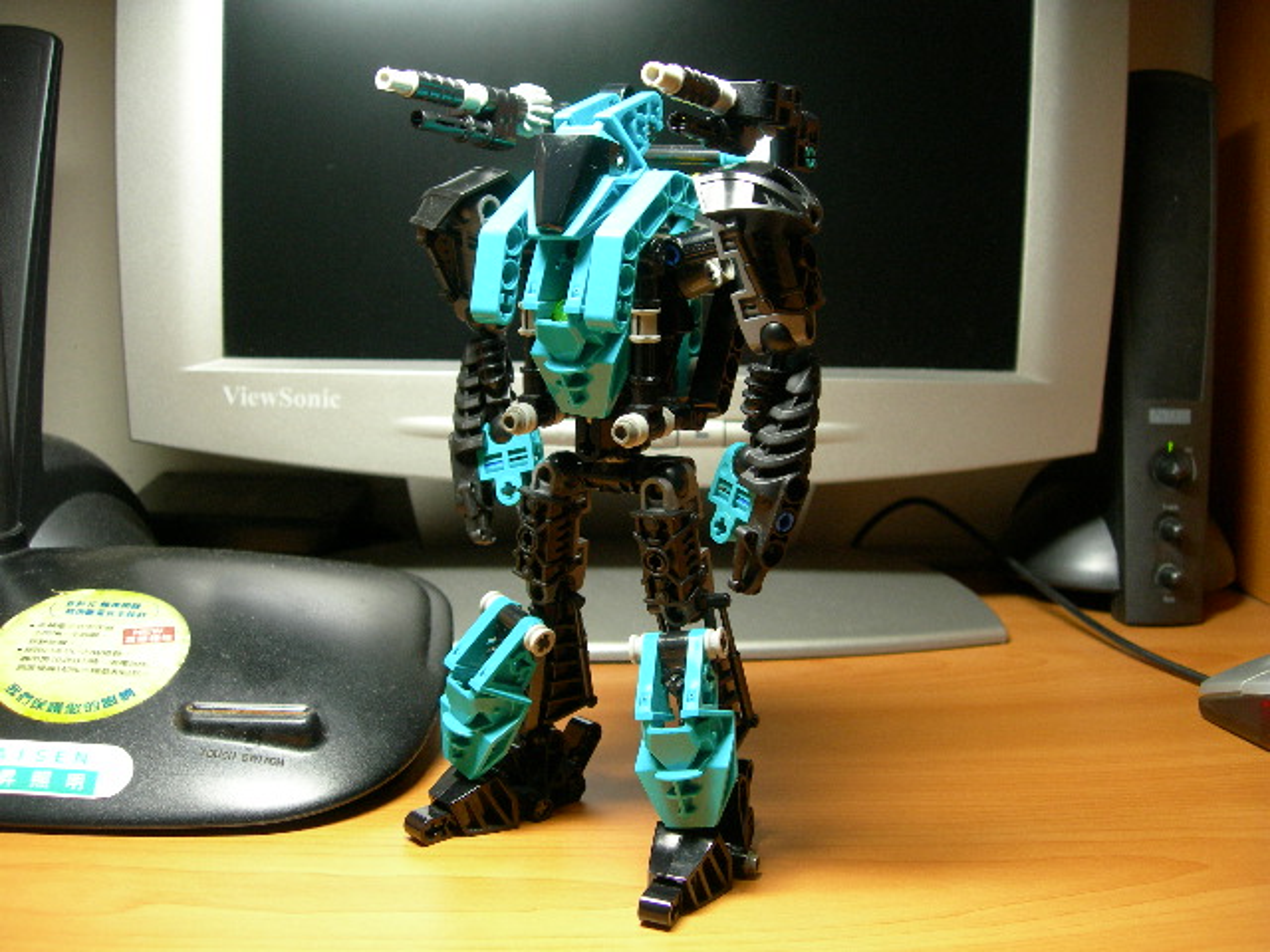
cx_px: 635
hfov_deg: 49.0
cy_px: 476
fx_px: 1394
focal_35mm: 38
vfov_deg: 37.7
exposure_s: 1/28.1
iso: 140
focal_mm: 7.8
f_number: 2.8
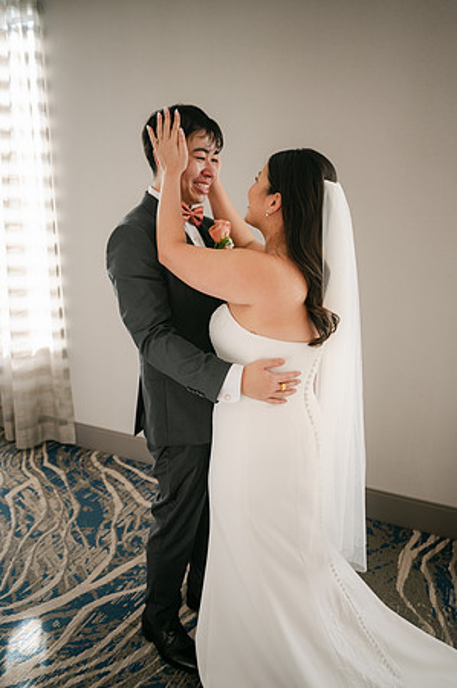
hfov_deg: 46.3
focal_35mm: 28
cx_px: 228
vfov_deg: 65.5
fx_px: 534
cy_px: 344
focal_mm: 28
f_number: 2.8
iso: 180
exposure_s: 1/250
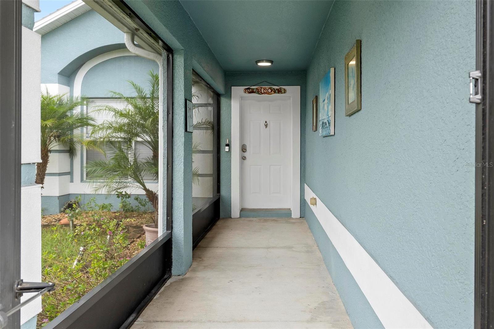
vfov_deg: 44.9
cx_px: 247
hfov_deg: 63.7
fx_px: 398
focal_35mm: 29
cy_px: 164
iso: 200
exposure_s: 1/50
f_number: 8
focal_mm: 19.5
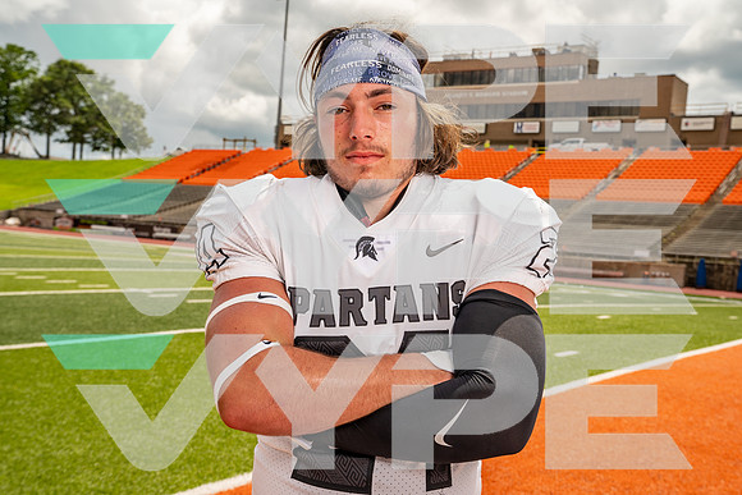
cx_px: 371
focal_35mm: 43
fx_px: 886
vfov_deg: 31.2
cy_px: 248
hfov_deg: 45.4
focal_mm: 43
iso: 100
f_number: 8
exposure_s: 1/320
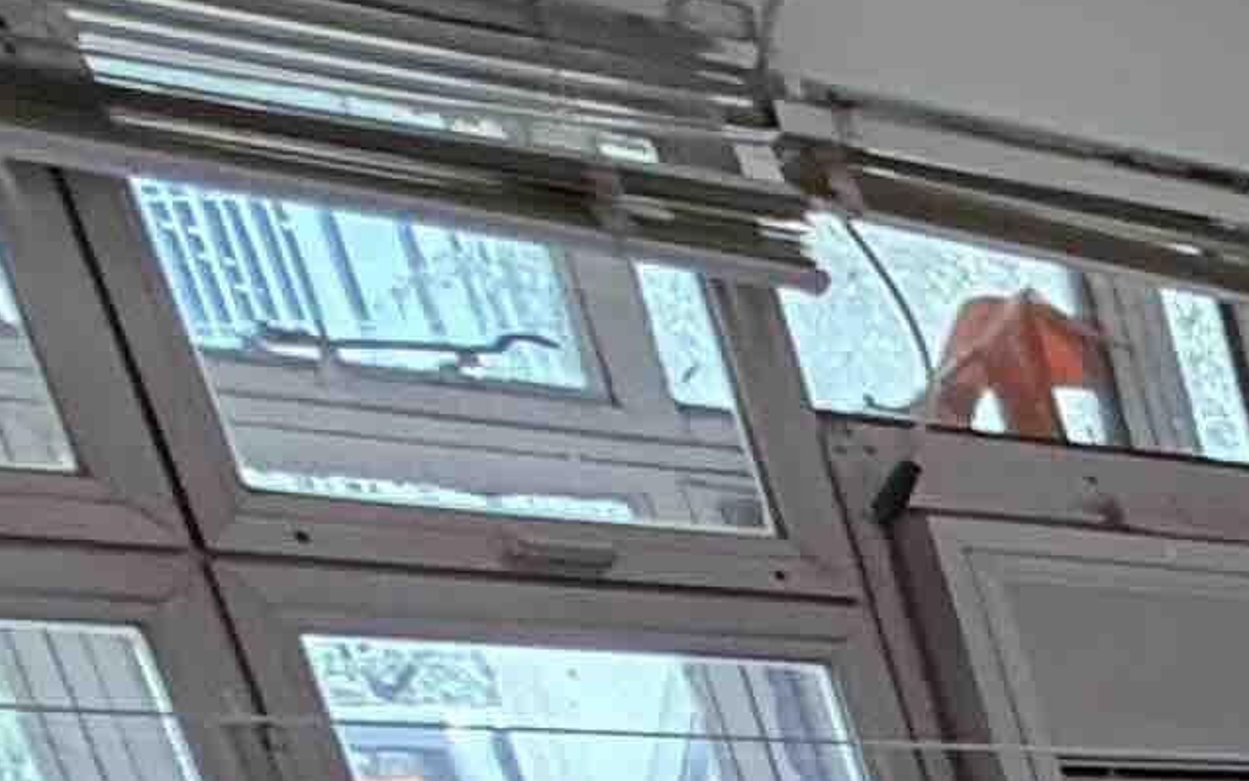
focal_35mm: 94
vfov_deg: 10.6
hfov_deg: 12.2
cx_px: 3561
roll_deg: +0.7
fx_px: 3199
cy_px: 2204
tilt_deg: -22.4
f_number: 2.2
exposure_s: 1/100
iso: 160
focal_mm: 2.22
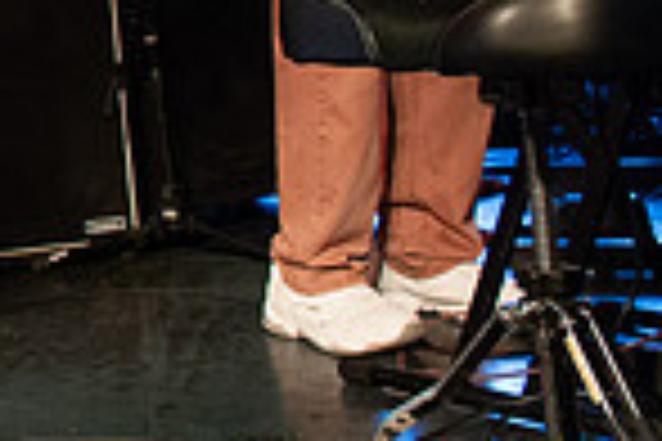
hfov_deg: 17.2
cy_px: -144
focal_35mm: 95
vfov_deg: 13.8
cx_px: -554
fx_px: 1747
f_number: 6.3
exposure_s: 1/60
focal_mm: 24
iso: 6400
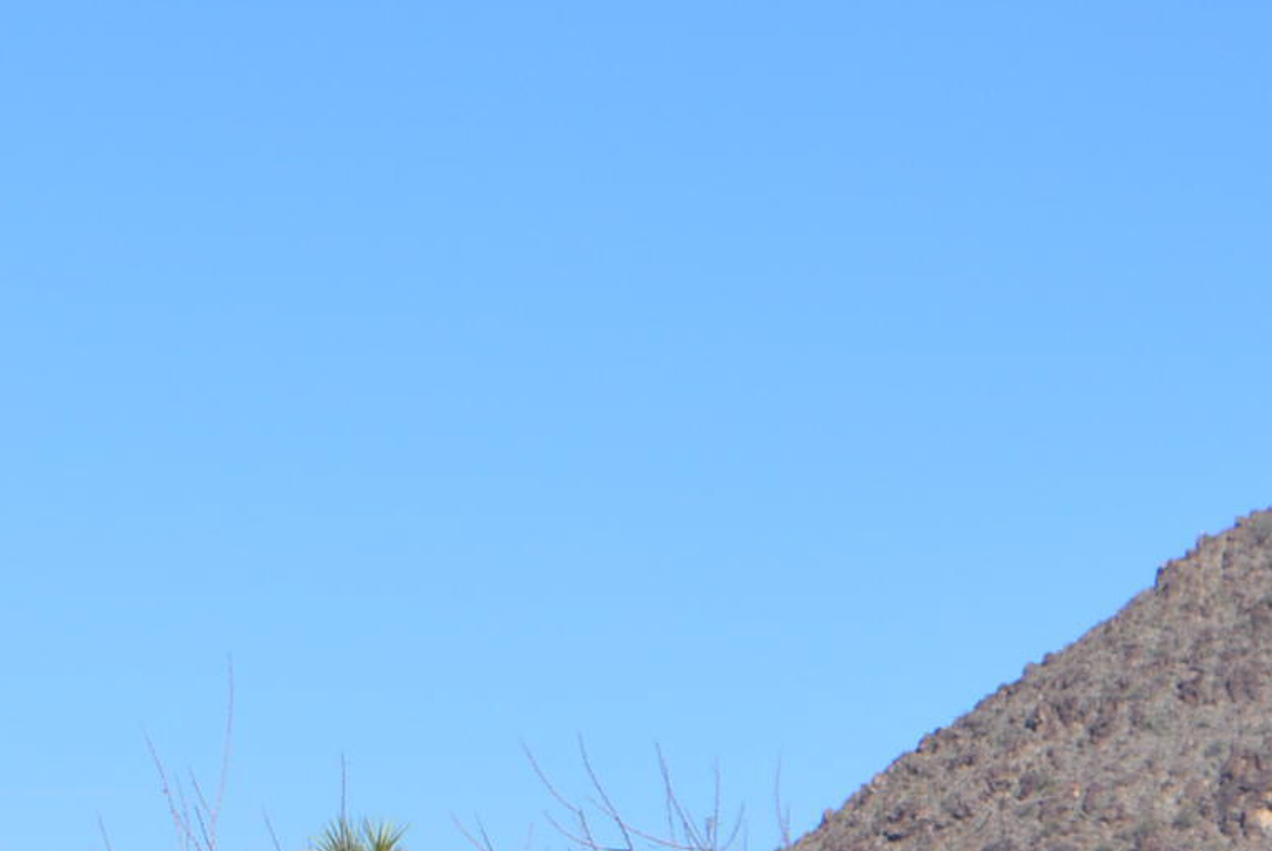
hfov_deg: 6.4
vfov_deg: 4.3
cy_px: 1089
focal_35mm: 323
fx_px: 11422
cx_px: 102
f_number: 7.1
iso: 400
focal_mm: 55
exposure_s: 1/2000
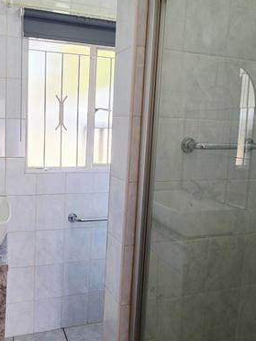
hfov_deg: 48.7
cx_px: 80
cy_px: 156
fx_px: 276
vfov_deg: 63.3
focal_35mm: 28
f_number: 1.9
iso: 80
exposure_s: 1/101
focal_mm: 2.2
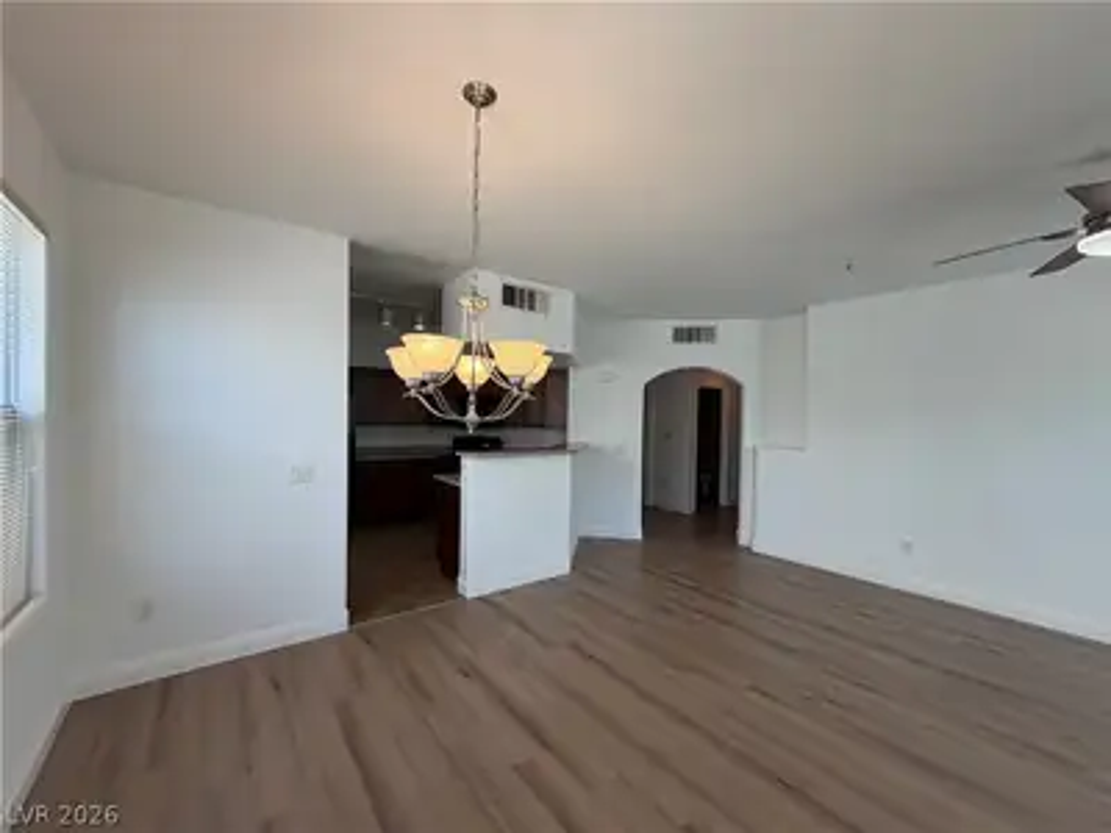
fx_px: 449
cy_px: 416
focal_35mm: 14
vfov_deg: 85.7
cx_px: 556
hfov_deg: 102.1
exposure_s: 1/120
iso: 80
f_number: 2.2
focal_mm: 2.22
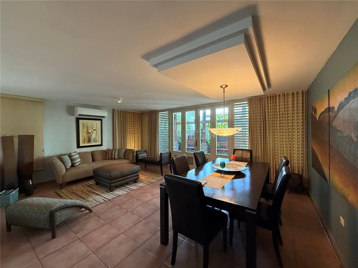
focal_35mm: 14
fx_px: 145
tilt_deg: -0.3
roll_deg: +0.1
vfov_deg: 85.7
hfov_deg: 102.1
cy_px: 134
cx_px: 179
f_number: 2.2
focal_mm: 2.22
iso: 400
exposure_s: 1/120
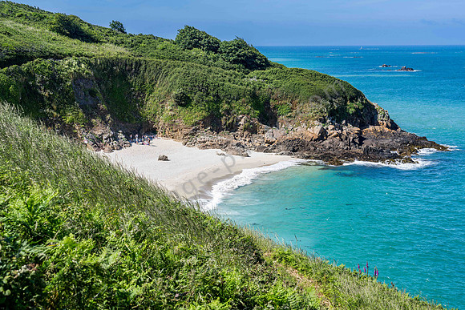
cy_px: 155
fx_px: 793
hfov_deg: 32.7
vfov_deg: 22.1
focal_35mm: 61
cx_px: 232
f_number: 8
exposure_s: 1/320
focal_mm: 59
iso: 320
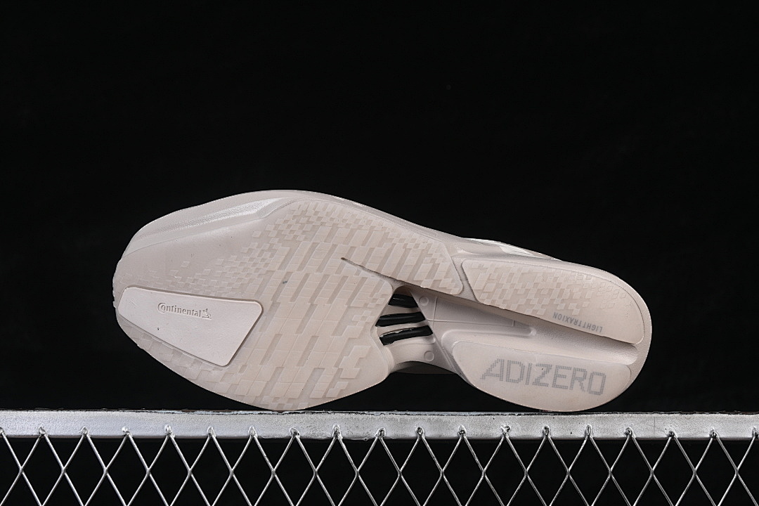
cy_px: 253
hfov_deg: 27.0
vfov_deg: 18.2
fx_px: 1581
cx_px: 380
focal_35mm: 75
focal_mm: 50
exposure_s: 1/80
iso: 160
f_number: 8
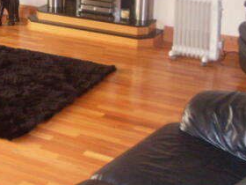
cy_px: 33
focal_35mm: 79
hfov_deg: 24.2
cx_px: 34
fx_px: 561
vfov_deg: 18.5
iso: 240
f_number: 3
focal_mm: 6.3
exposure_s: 1/45
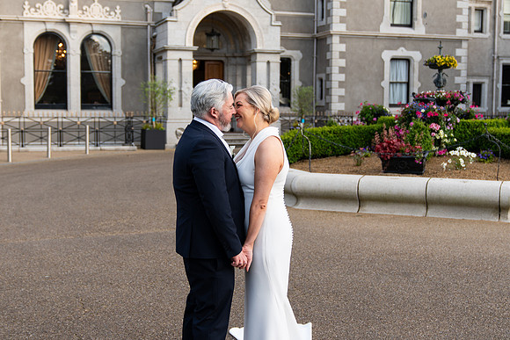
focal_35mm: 49
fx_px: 694
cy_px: 170
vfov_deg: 27.5
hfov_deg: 40.3
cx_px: 255
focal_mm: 33
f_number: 2.8
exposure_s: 1/200
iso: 125
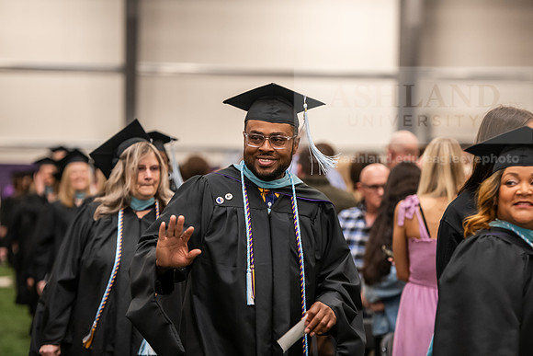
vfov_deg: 11.0
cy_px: 178
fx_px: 1851
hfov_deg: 16.4
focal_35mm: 125
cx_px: 266
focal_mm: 125
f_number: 3.2
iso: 2500
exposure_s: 1/200
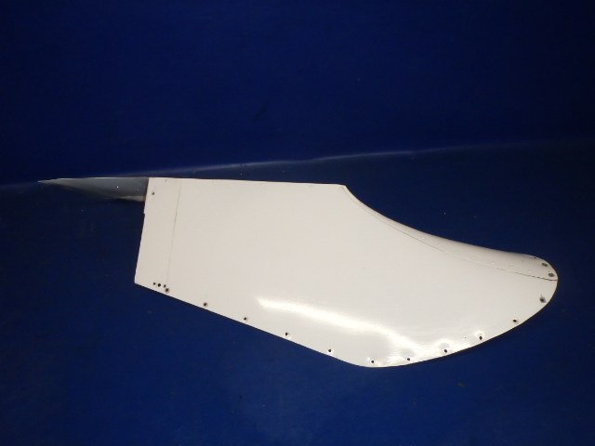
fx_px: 481
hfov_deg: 63.4
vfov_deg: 49.7
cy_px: 223
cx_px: 298
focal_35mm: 28
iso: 640
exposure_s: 1/160
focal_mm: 5
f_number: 3.9
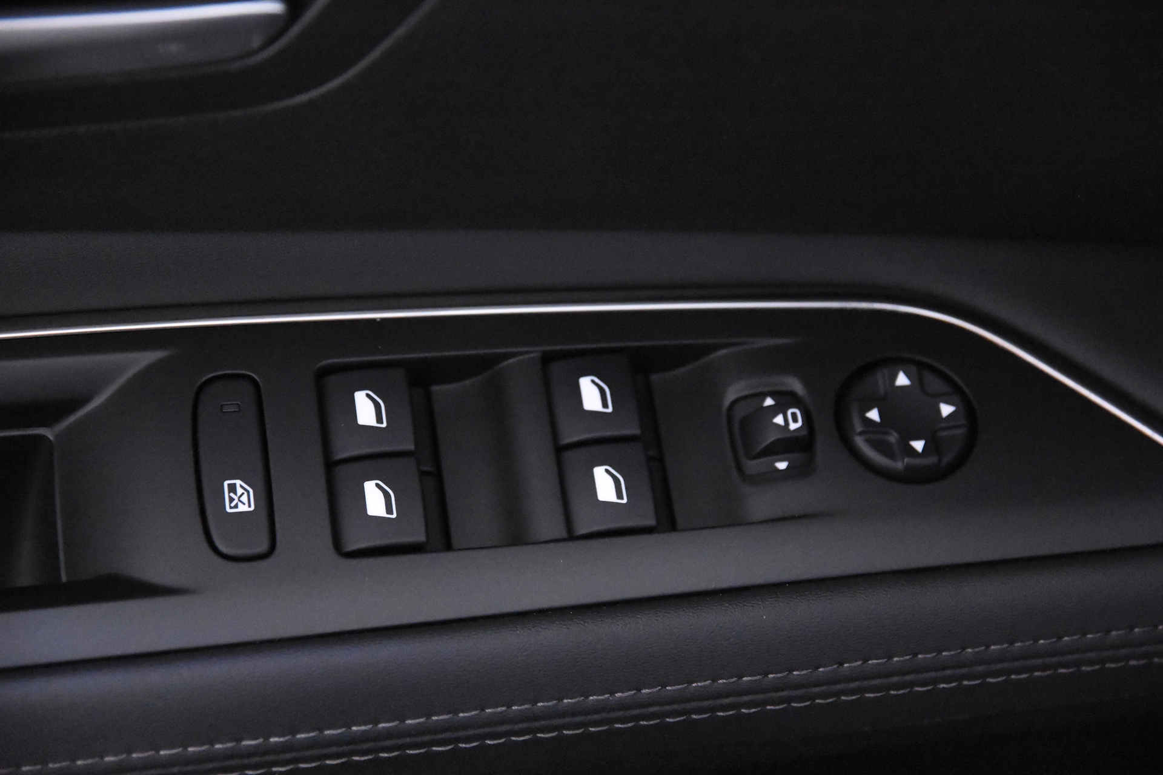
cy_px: 388
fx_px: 3392
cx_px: 582
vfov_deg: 13.0
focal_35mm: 105
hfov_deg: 19.5
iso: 12800
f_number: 4
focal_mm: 70
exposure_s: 1/100
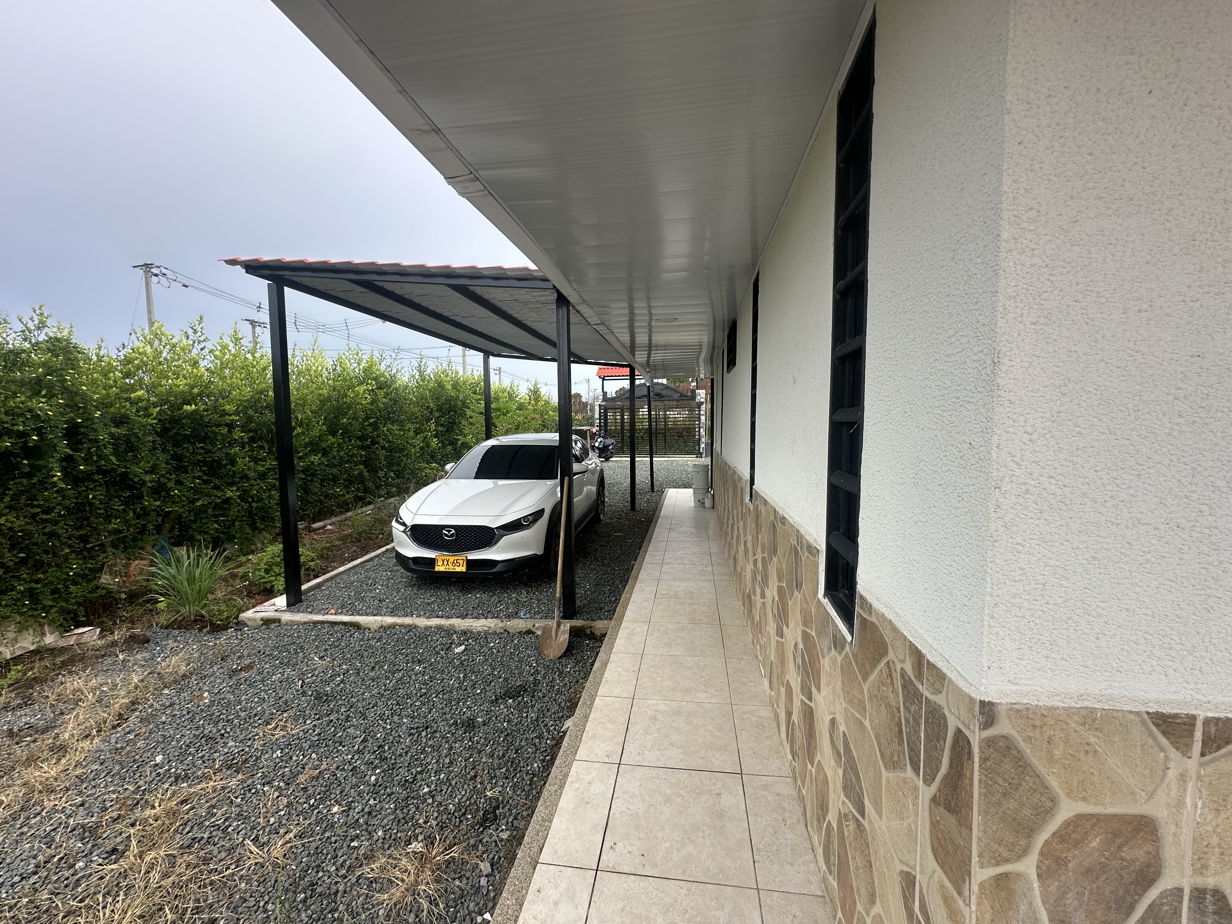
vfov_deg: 85.7
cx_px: 616
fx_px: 498
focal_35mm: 14
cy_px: 462
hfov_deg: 102.1
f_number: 2.2
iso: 40
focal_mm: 2.22
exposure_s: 1/449
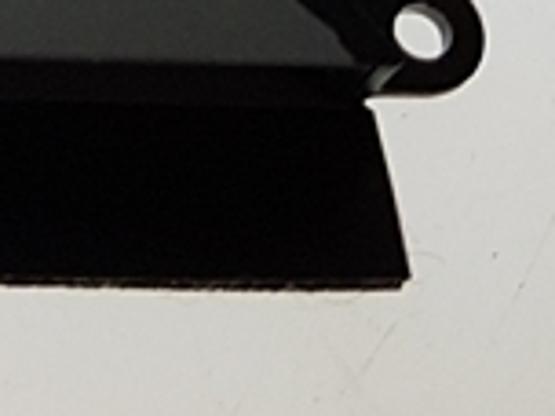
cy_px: -682
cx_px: -654
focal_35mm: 172
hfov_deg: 10.3
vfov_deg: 7.8
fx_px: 2758
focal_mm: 4.2
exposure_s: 1/482
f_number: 1.7
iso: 40
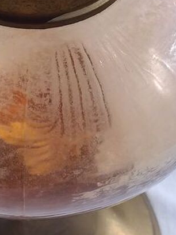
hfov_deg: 17.3
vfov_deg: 21.5
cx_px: 61
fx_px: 576
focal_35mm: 85
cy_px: -39
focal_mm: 3.6
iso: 40
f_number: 1.9
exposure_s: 1/4263
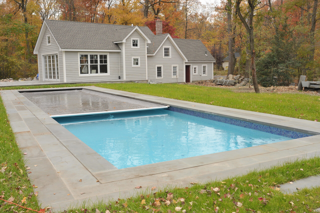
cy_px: 106
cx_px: 160
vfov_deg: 36.8
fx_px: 320
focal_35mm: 36
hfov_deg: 53.2
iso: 500
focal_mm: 24
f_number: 8
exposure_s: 1/250
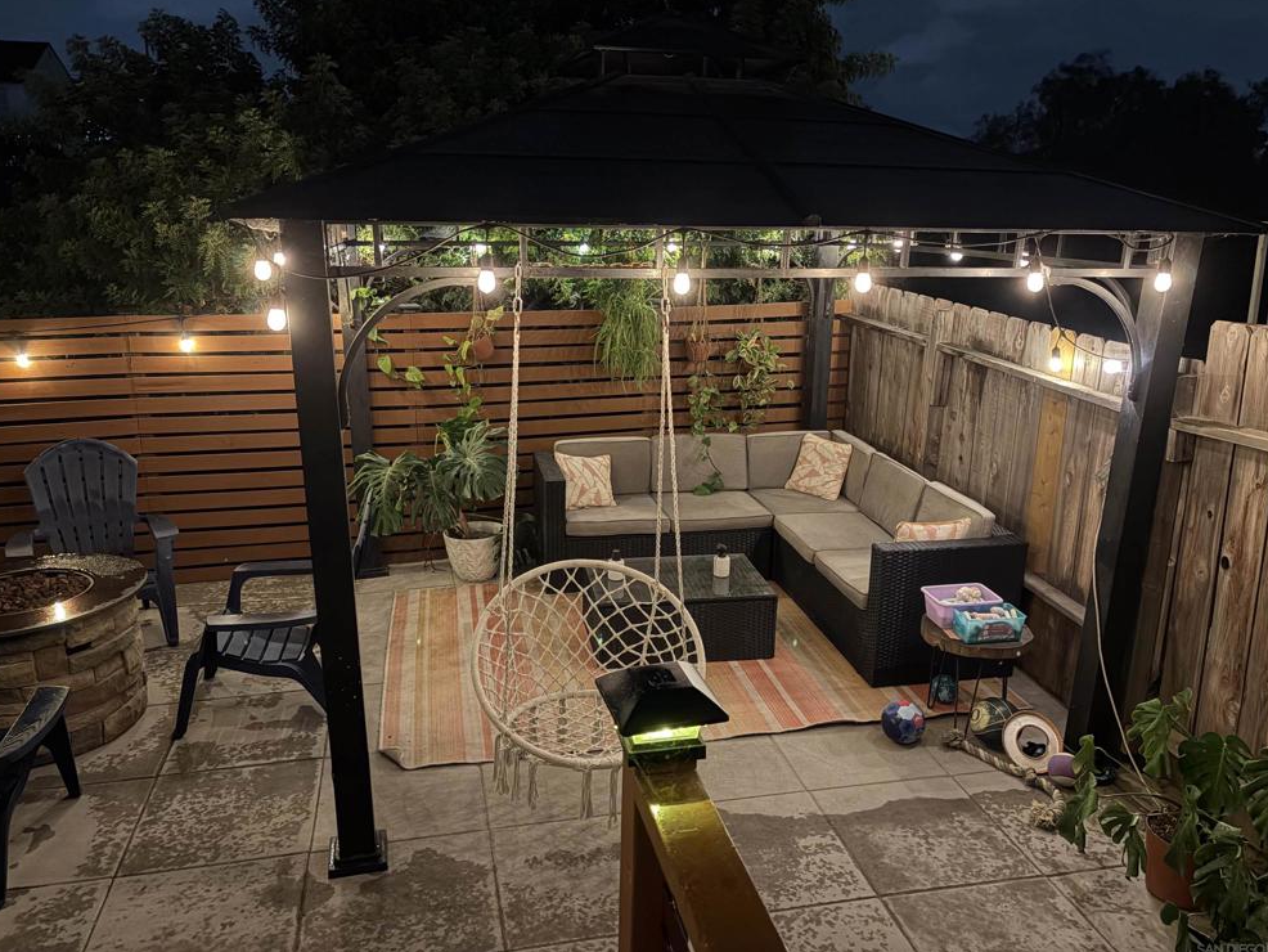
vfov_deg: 51.4
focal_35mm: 27
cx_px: 642
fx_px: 989
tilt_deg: -15.5
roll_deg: -1.0
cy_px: 464
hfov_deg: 65.3
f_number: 1.6
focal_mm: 5.96
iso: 640
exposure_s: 1/11
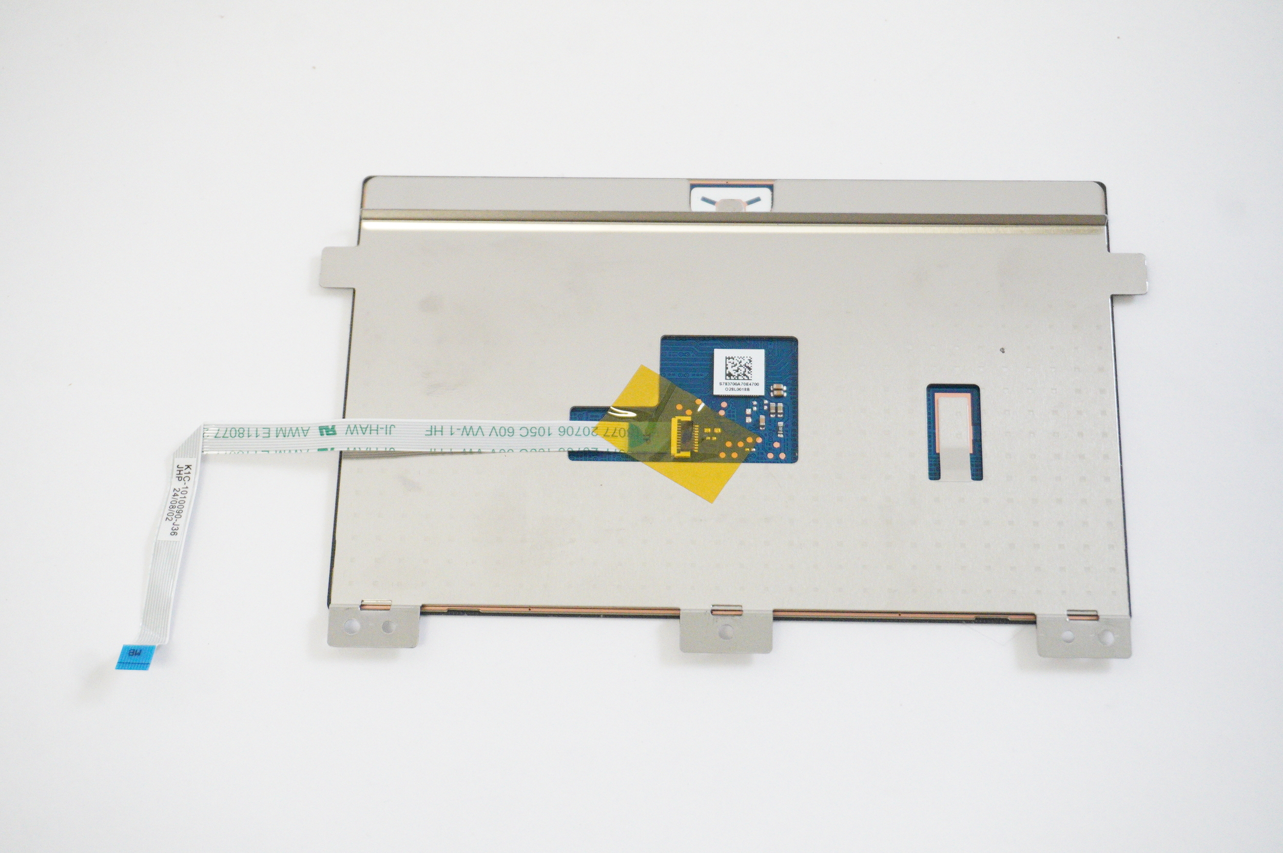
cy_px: 426
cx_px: 642
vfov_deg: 22.0
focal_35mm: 62
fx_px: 2190
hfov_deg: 32.7
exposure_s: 1/250
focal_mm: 41
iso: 6400
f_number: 5.6
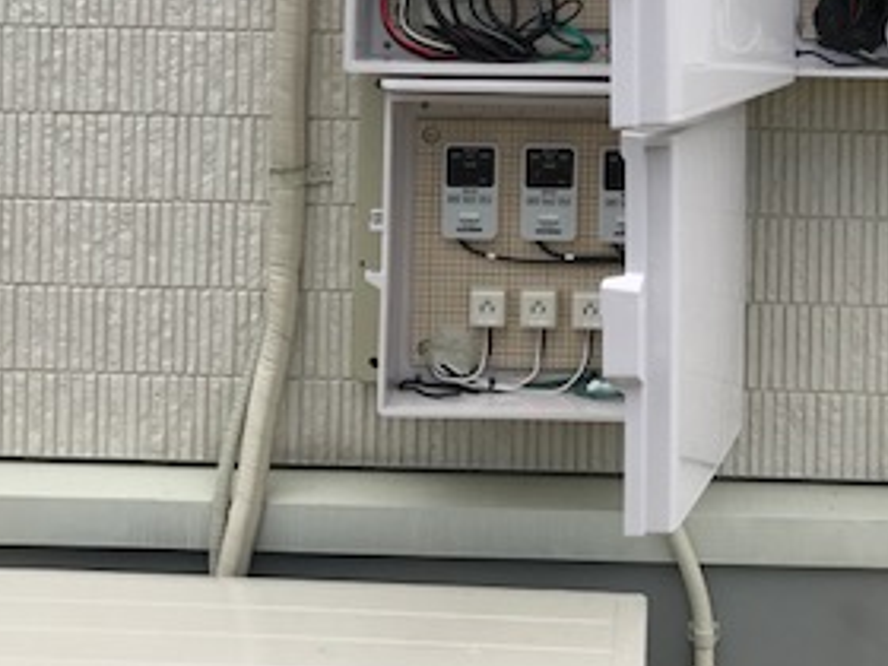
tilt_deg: +0.8
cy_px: -73
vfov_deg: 21.7
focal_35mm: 64
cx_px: 609
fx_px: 1642
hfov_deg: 30.0
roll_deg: -1.4
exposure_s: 1/1597
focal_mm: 3.99
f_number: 1.8
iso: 20
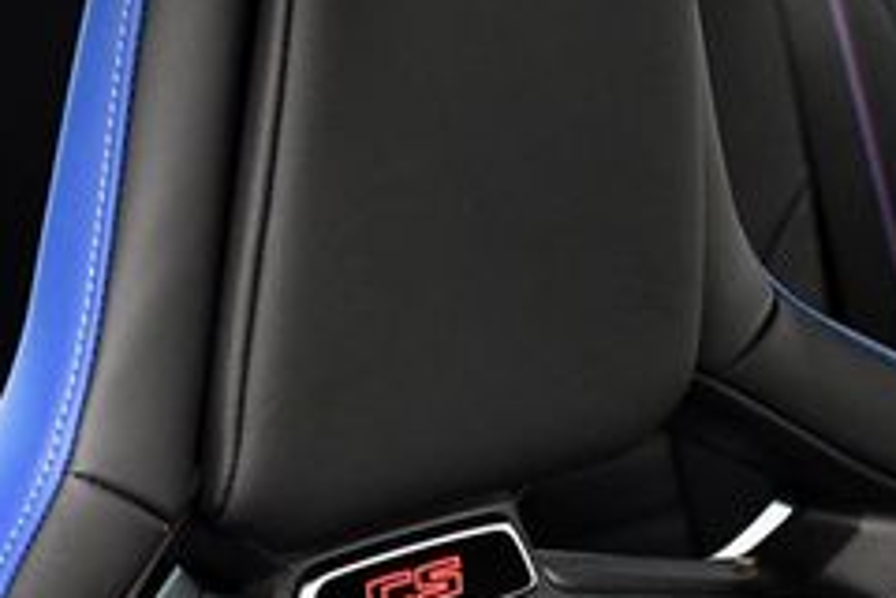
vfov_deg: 10.0
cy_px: 600
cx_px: 582
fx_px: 3385
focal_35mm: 136
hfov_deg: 15.1
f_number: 5.6
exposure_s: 1/100
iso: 2500
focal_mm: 34
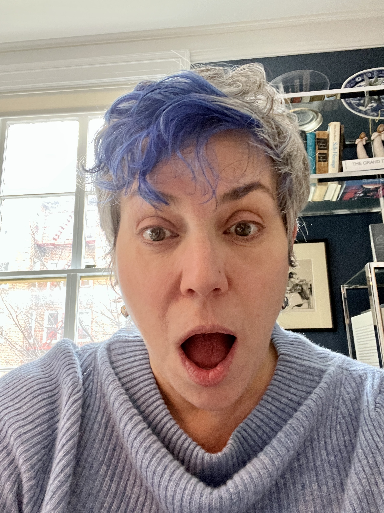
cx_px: 192
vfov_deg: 60.0
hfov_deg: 46.8
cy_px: 256
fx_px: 444
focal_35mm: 30
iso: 400
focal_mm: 2.71
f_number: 2.2
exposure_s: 1/30
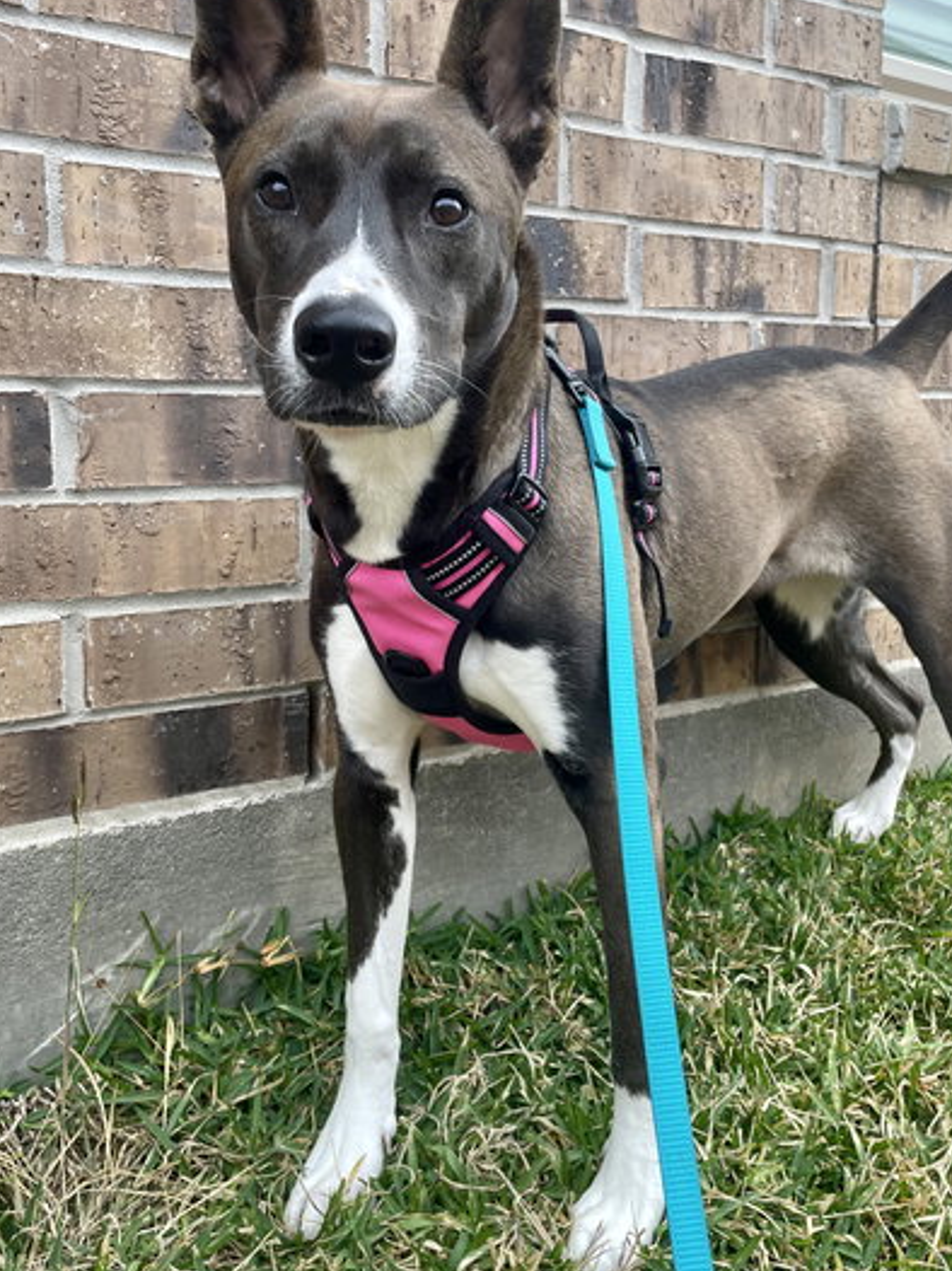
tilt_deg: -6.8
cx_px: 551
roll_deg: -0.1
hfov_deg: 42.8
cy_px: 557
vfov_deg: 55.2
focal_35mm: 33
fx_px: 1211
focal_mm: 4.2
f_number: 1.6
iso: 32
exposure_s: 1/132
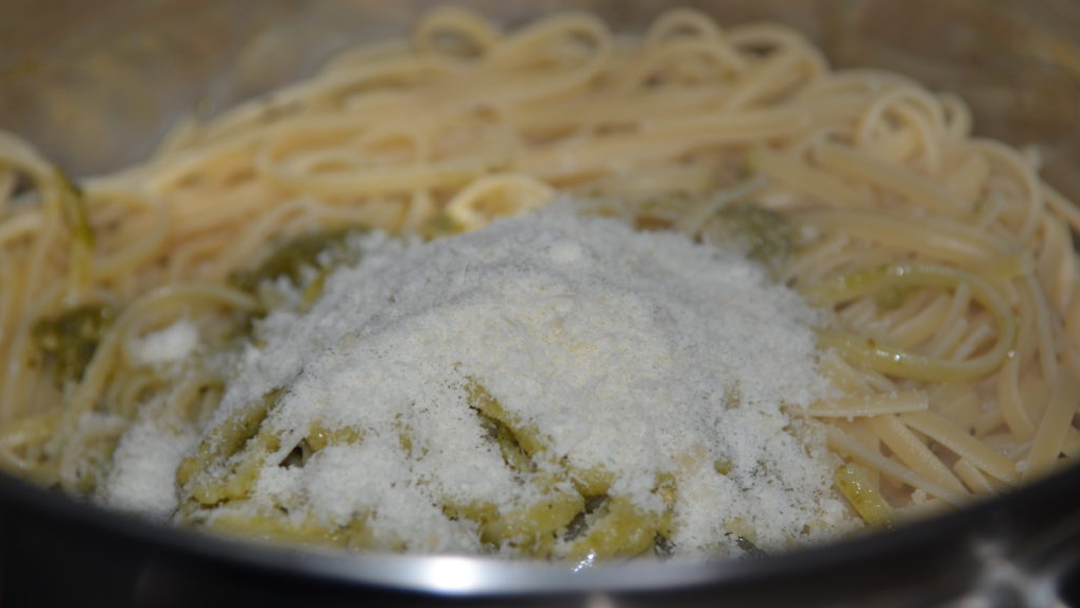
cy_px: 355
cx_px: 541
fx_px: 3523
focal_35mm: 123
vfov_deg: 9.9
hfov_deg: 17.4
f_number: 4
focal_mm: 78
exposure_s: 1/60
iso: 160
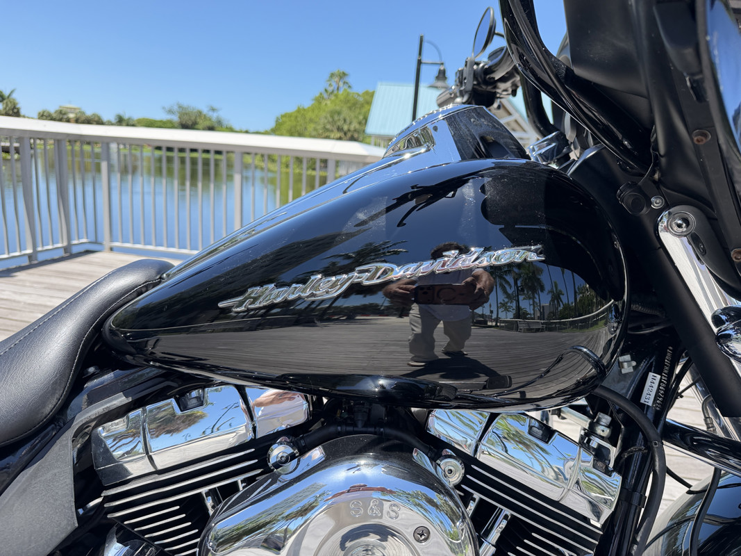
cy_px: 278
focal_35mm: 24
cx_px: 370
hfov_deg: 71.6
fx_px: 514
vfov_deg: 56.8
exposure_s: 1/1553
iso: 100
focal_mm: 6.76
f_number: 1.78
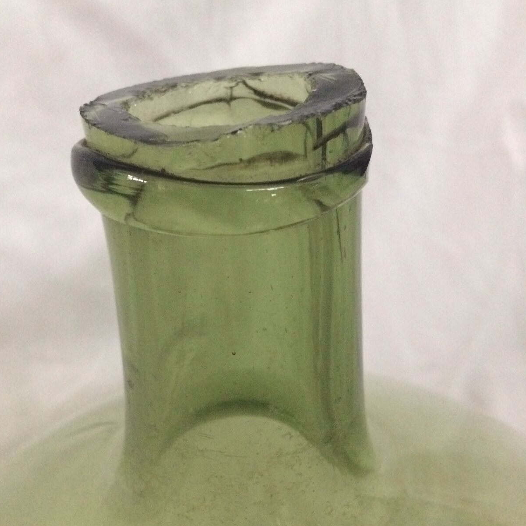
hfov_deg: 47.2
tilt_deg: -26.3
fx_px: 602
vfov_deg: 47.1
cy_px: 302
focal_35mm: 35
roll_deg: -0.9
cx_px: 258
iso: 320
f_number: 2.2
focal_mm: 4.15
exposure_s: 1/25
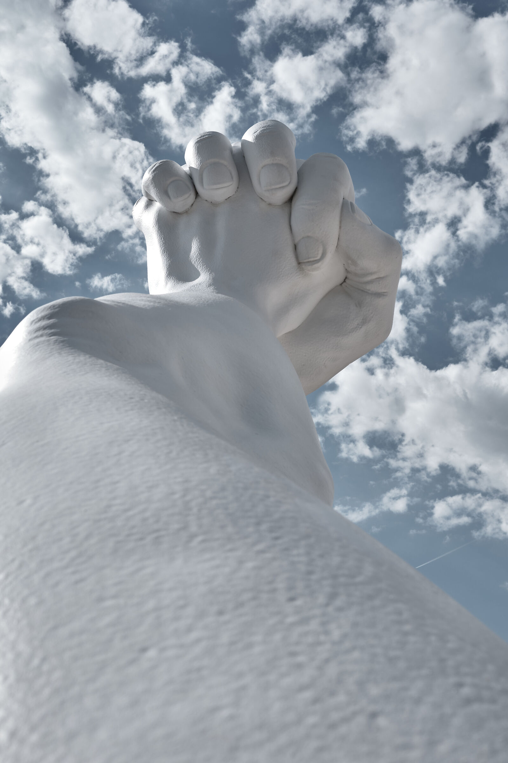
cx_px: 254
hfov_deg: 32.6
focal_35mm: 41
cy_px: 382
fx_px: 868
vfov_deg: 47.4
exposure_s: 1/200
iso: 80
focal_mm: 27
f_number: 9
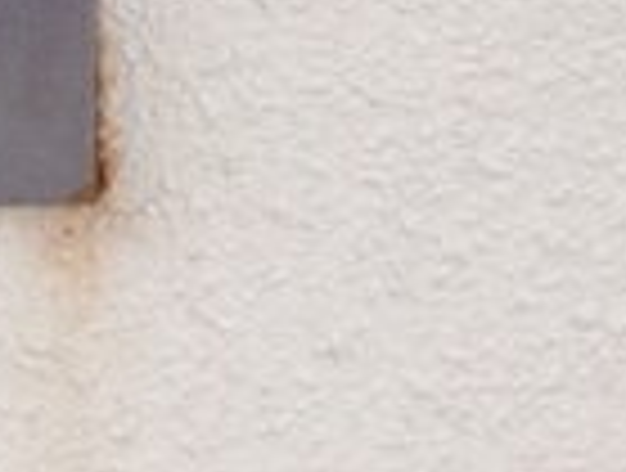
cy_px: -1178
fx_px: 4660
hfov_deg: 7.7
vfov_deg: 5.3
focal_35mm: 257
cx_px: 513
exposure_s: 1/60
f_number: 2.4
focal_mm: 4.28
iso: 50
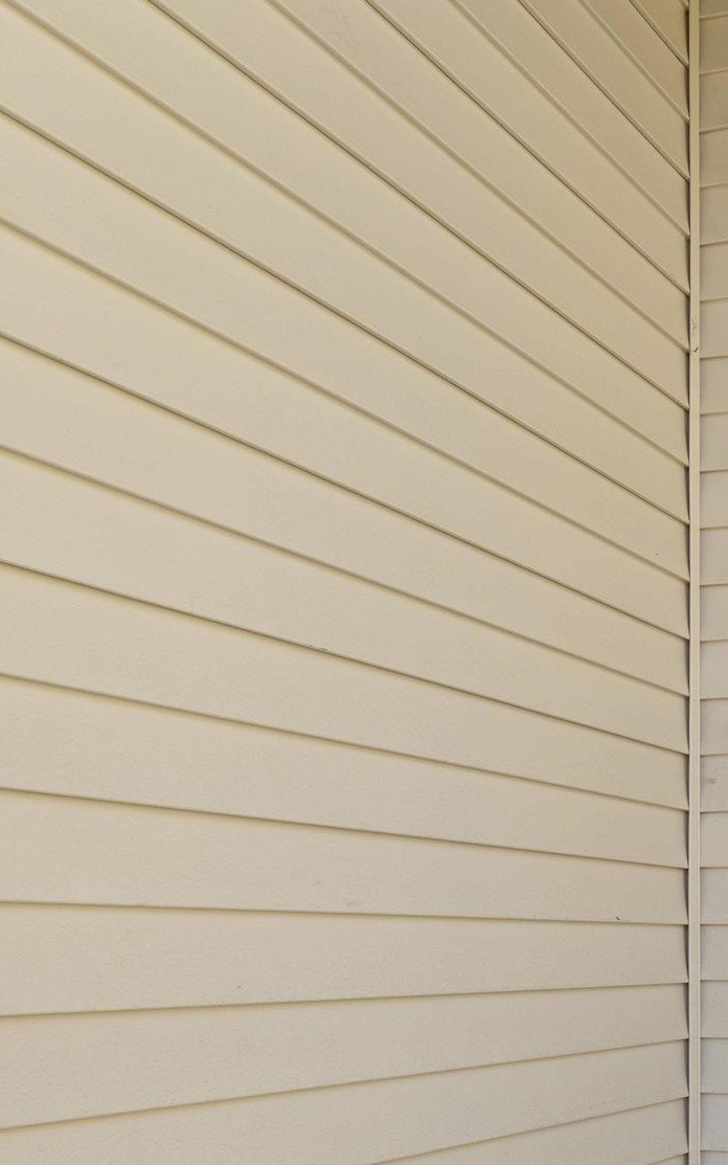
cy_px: 926
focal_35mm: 47
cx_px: 951
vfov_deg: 40.7
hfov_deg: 23.9
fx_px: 1499
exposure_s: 1/160
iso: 200
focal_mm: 16.8
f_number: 5
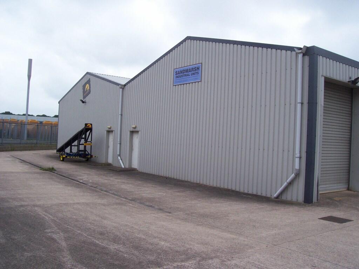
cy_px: 134
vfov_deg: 41.8
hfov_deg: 54.0
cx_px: 180
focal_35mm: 34
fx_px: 353
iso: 80
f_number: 5.1
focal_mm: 5.6
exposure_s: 1/501
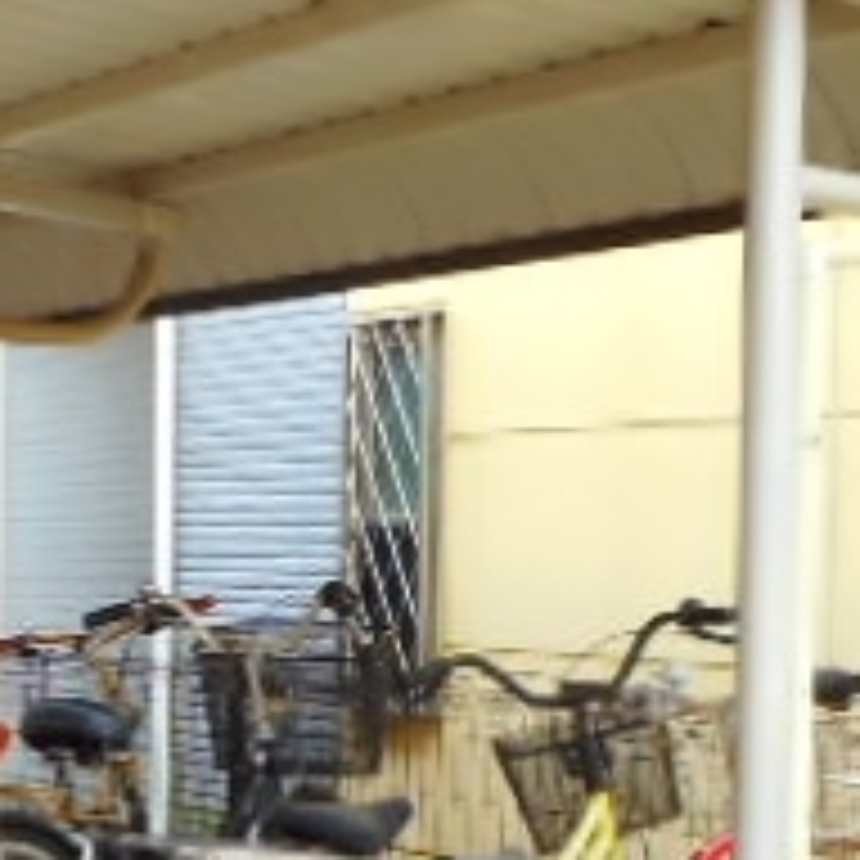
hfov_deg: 22.7
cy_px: 617
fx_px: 2080
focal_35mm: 74
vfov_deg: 23.2
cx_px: 59
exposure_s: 1/50
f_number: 3.7
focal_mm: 4.5
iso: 80
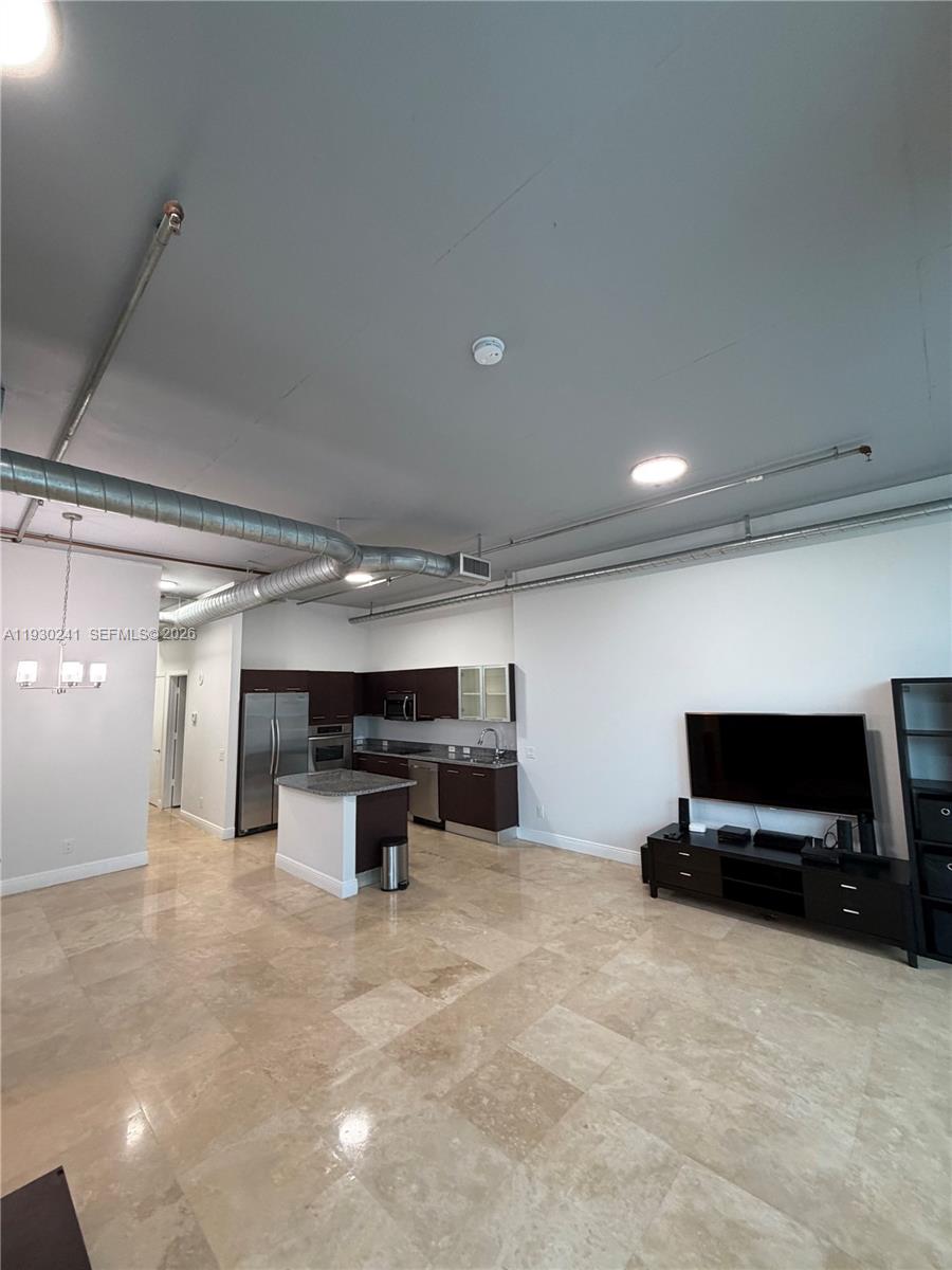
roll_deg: +0.5
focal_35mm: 14
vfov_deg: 102.1
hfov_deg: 85.7
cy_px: 635
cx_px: 476
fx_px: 513
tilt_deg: +7.9
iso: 250
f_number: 2.2
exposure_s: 1/60
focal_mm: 2.22
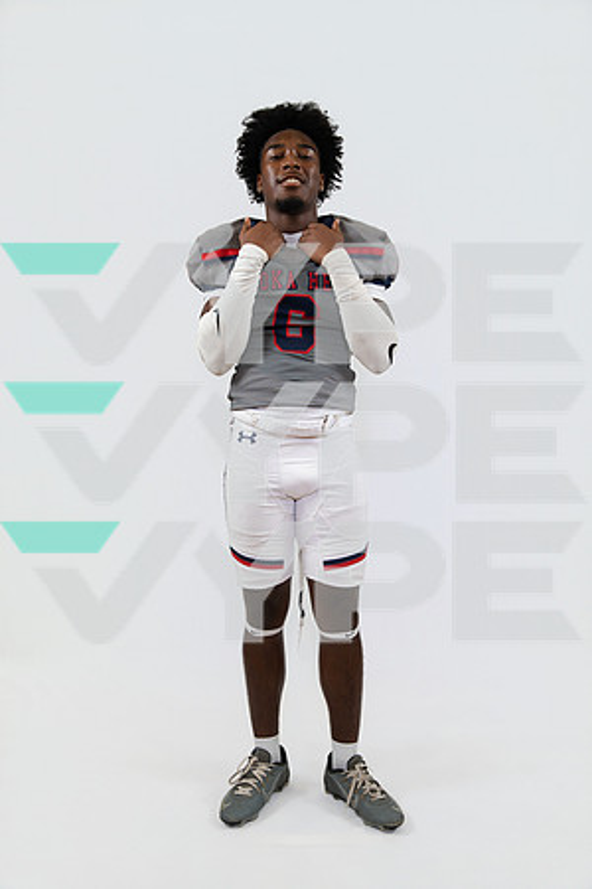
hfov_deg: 40.5
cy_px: 444
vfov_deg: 58.0
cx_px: 296
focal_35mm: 32
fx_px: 802
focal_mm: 32.5
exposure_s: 1/125
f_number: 4
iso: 400
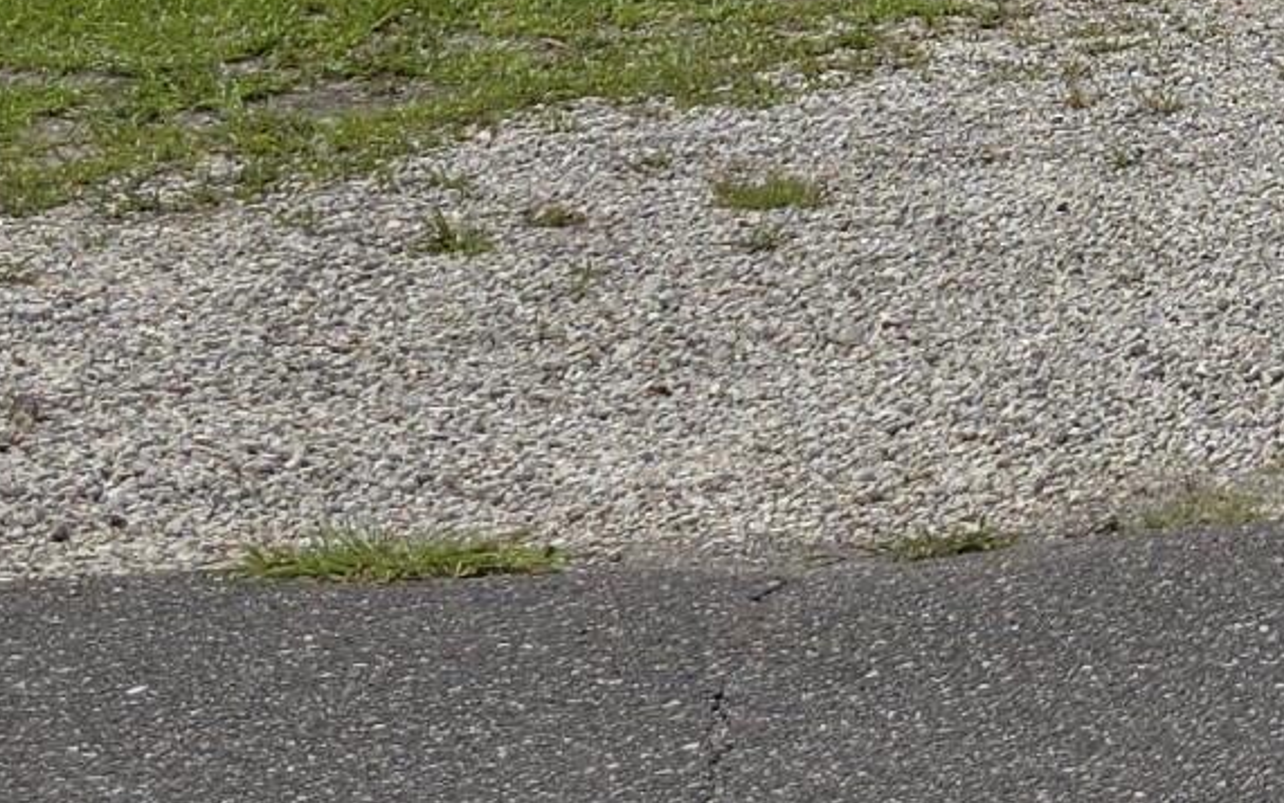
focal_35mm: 128
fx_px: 4480
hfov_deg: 14.6
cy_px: -1320
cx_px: 2197
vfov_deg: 8.9
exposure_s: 1/927
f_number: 1.7
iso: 12
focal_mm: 6.3
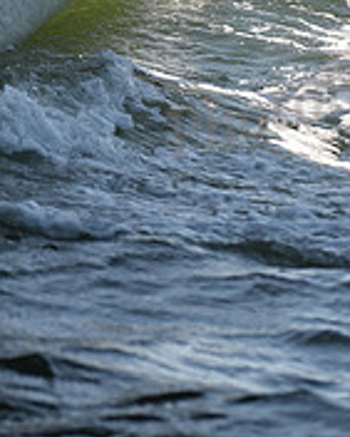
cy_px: -251
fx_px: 3687
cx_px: 38
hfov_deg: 5.4
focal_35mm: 285
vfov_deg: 6.7
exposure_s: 1/1250
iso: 250
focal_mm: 92
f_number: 3.5
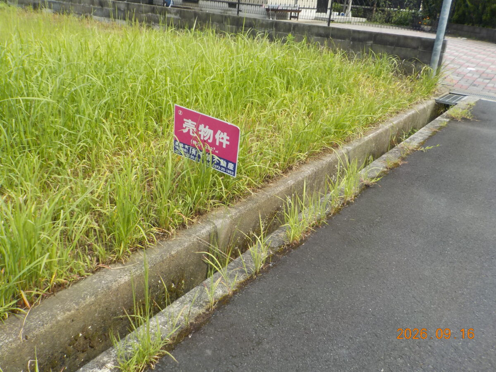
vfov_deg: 46.8
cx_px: 248
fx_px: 430
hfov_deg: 60.0
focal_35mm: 30
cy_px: 186
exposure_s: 1/500
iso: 125
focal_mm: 4.1
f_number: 3.3
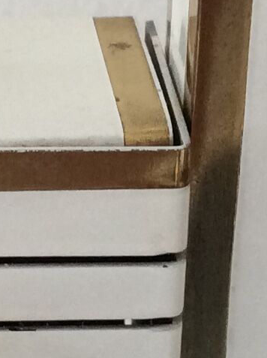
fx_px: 1795
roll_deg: -0.6
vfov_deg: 11.4
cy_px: 172
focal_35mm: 174
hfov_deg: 8.5
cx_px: 45
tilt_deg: -26.5
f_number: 2.4
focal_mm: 3.3
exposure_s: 1/25
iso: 64
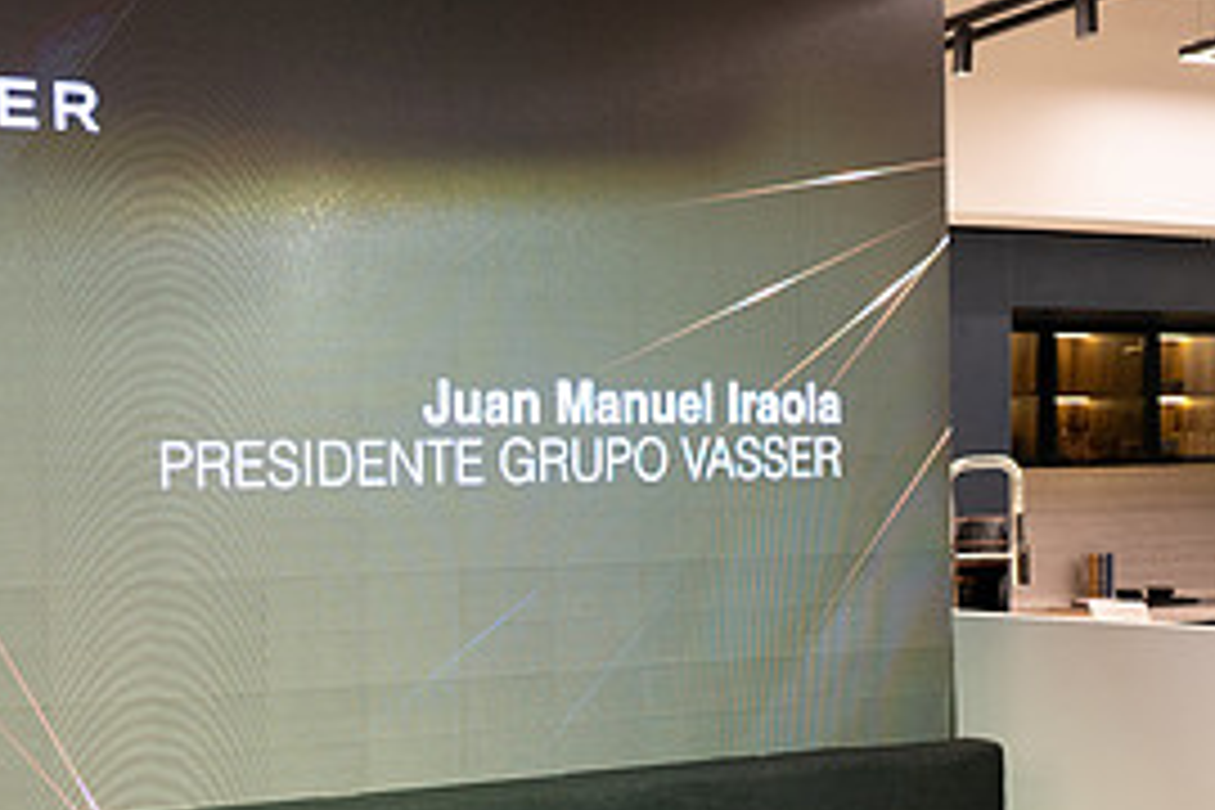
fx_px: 1451
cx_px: 36
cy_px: 596
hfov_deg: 40.5
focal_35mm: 43
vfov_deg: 30.7
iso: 1600
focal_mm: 20
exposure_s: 1/125
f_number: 4.5
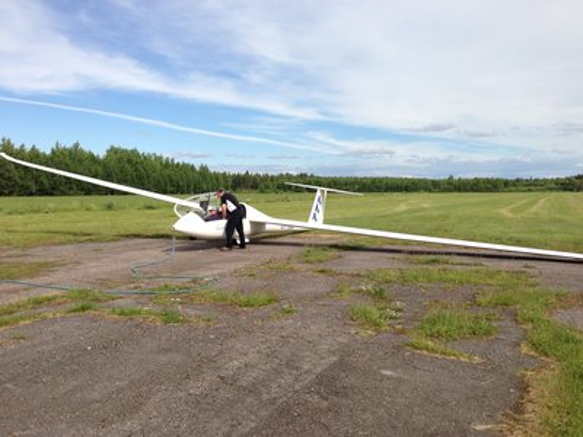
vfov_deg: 42.9
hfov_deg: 55.4
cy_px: 218
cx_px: 292
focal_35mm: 33
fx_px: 556
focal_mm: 4.13
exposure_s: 1/1695
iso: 50
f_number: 2.4
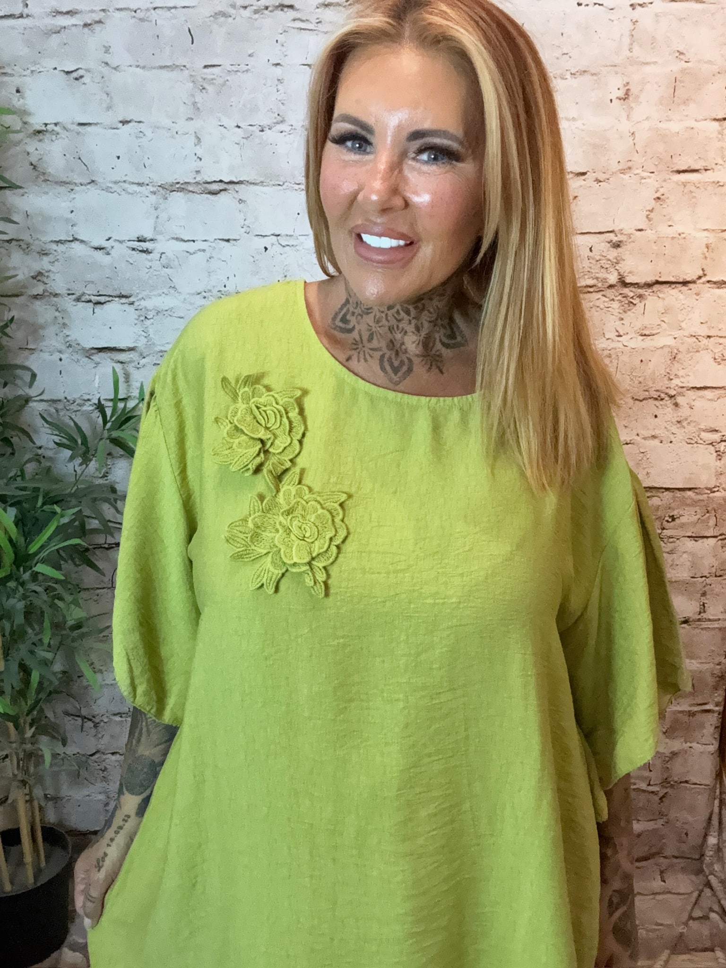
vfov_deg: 60.0
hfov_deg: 46.8
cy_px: 484
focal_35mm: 30
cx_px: 363
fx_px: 839
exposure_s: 1/50
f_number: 1.9
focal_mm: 2.69
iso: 320
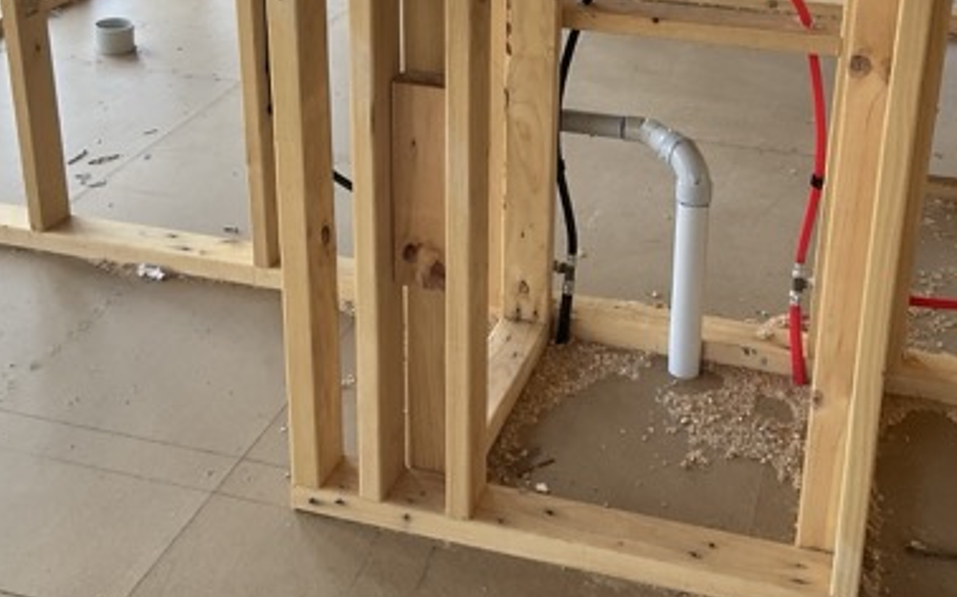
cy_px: 101
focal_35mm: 52
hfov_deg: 38.8
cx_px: 557
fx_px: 1356
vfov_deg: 24.4
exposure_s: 1/122
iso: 20
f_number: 1.8
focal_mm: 3
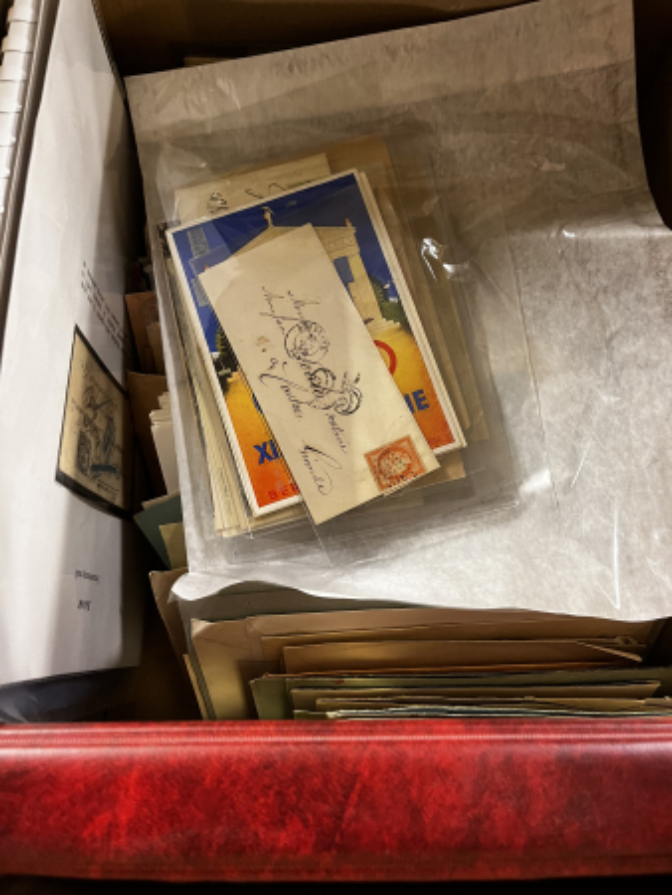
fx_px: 672
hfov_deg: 53.1
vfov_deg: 67.3
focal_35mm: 26
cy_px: 448
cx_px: 336
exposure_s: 1/50
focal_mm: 5.1
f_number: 1.6
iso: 320
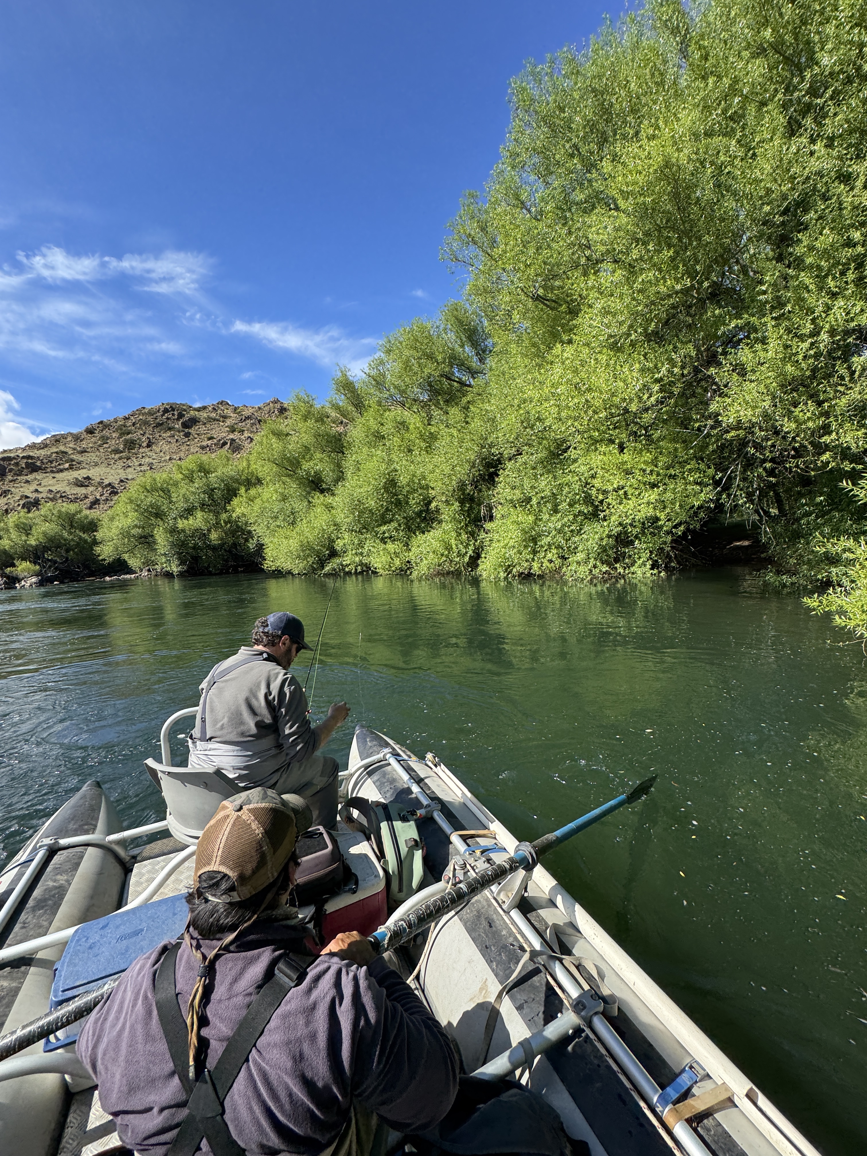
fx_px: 468
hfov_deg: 85.7
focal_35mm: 14
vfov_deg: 102.1
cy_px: 578
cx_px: 434
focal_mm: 2.22
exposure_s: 1/779
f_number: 2.2
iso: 40
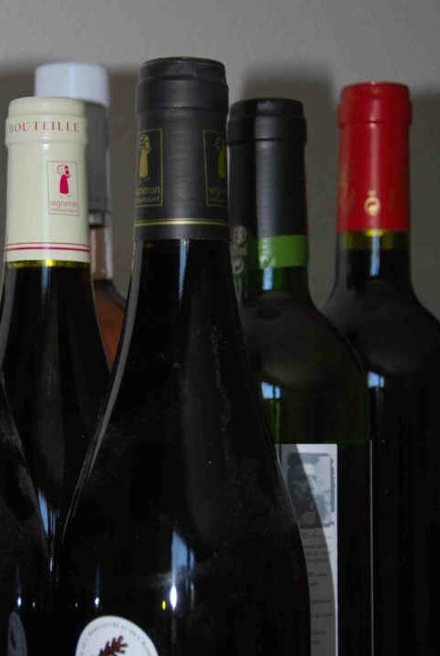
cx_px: 111
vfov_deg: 17.9
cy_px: 378
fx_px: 2083
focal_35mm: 114
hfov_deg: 12.0
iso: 200
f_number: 5
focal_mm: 48
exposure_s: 1/60
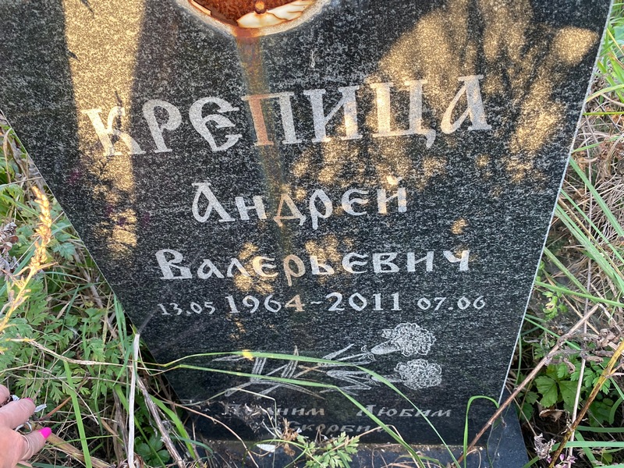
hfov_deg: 67.3
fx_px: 469
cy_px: 234
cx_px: 312
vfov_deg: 53.1
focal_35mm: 26
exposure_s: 1/121
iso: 125
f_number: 1.8
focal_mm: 4.25
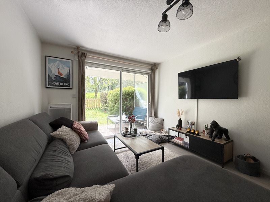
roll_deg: -0.3
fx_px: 109
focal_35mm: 14
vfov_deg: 85.7
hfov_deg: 102.1
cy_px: 101
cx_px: 135
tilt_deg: +0.3
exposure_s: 1/228
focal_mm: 2.22
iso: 64
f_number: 2.2
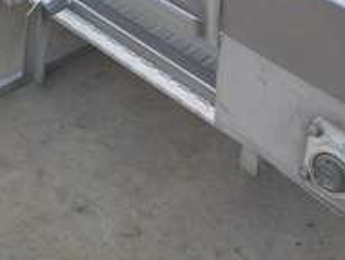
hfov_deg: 30.7
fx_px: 629
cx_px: 187
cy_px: 53
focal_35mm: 63
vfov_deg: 23.0
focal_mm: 4.1
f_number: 3.3
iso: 125
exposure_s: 1/100
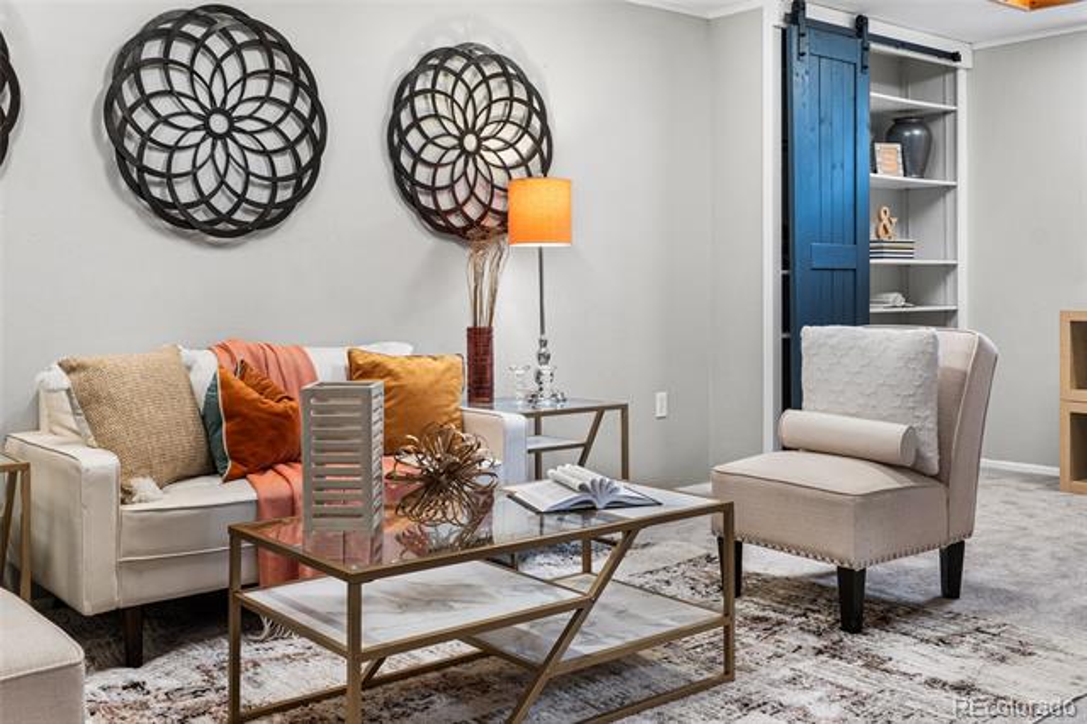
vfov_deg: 38.8
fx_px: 1026
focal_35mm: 34
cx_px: 544
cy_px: 362
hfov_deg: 55.8
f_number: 8
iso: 160
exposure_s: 1
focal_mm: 23
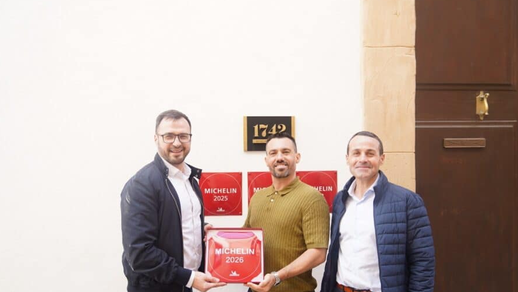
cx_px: 258
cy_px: 167
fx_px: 495
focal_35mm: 36
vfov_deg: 32.8
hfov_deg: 55.3
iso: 100
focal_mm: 34
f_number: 2.8
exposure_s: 1/100
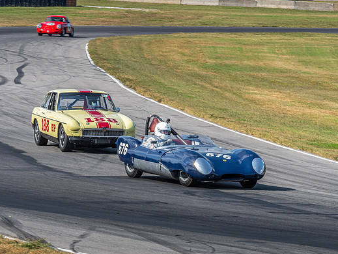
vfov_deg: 4.4
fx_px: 3273
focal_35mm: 335
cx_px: 184
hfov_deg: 5.9
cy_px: 138
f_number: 11
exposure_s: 1/320
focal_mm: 150
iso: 320
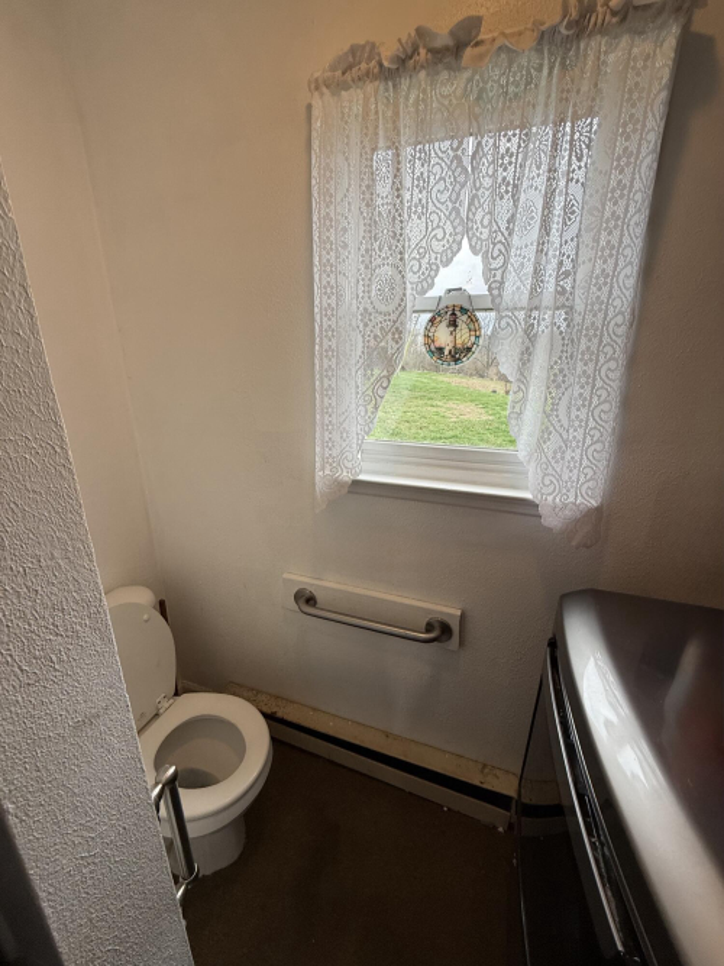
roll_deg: -0.7
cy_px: 483
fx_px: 391
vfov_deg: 102.1
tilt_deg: -16.7
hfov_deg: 85.7
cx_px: 362
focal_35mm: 14
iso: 125
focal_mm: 2.22
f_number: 2.2
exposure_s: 1/99
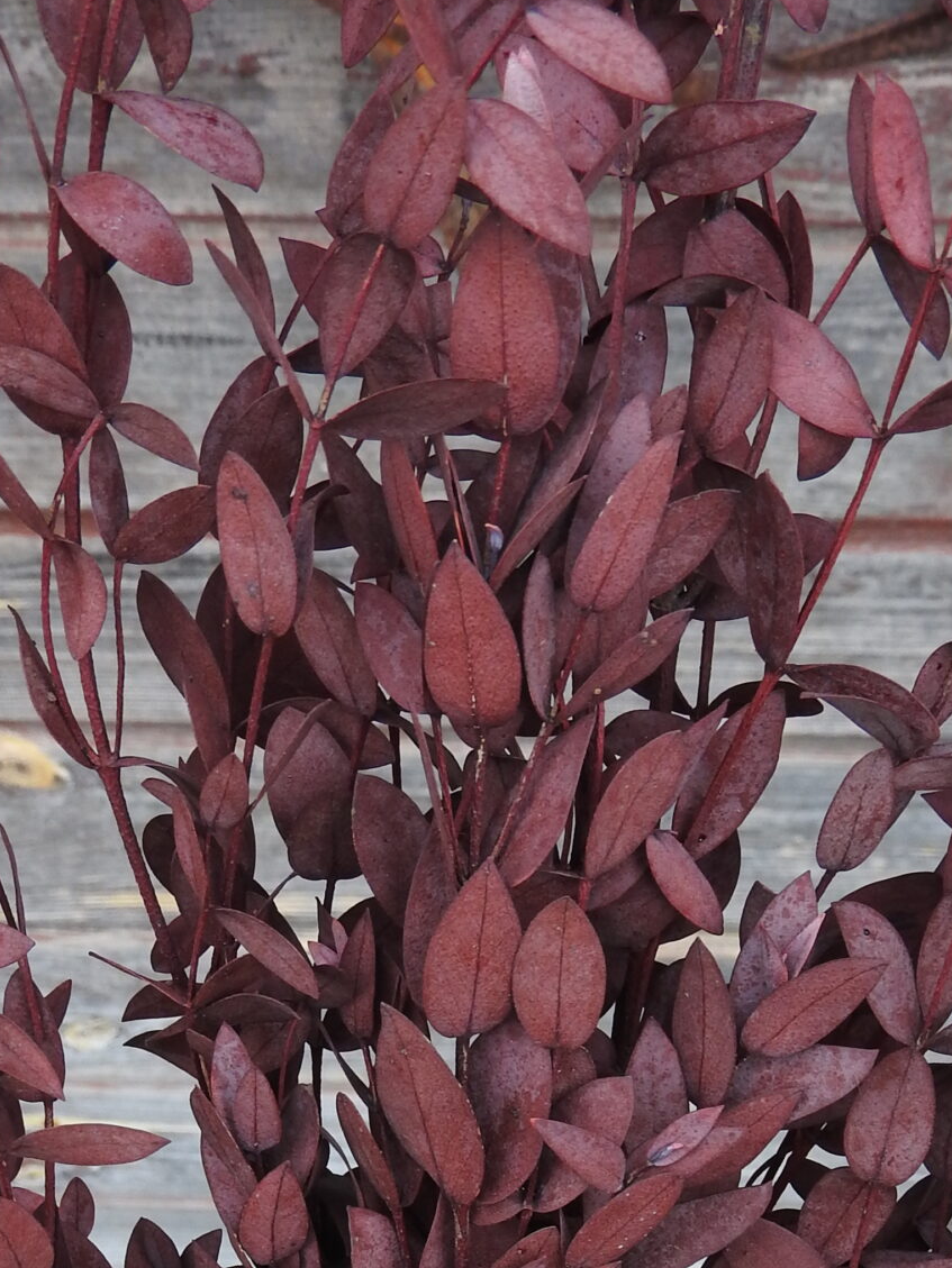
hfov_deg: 21.6
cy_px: 1286
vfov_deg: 26.9
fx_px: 2493
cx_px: 513
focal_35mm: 68
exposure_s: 1/60
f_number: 3.5
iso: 100
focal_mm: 5.4
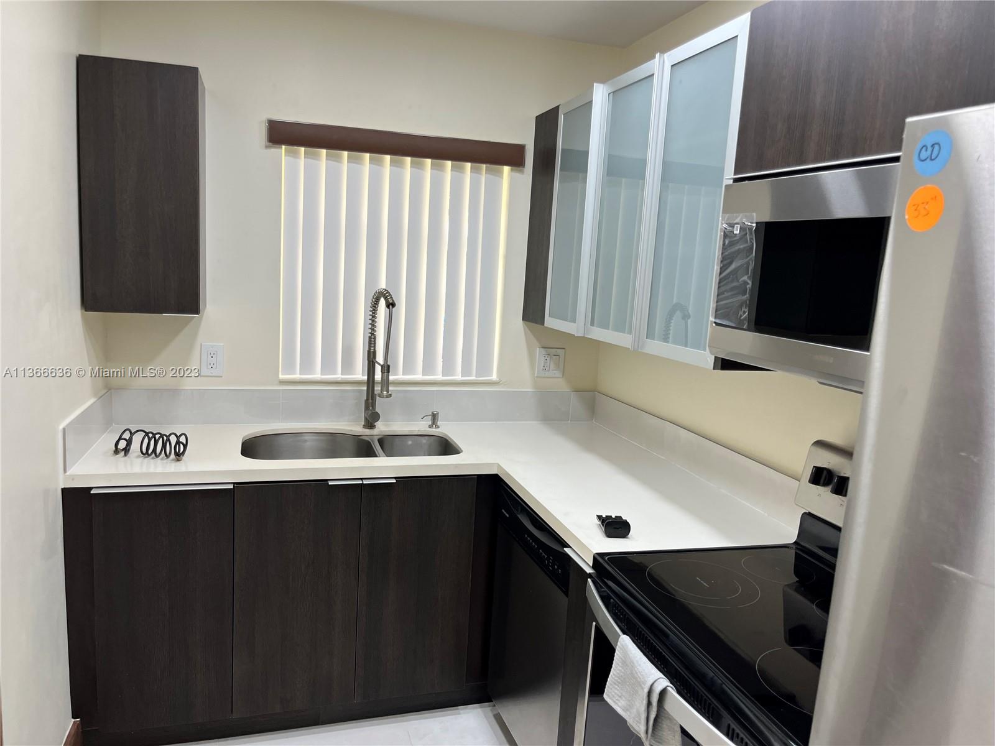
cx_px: 498
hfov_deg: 67.3
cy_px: 373
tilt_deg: -9.0
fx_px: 747
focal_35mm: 26
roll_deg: -2.7
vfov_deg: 53.1
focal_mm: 5.1
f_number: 1.6
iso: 80
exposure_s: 1/120
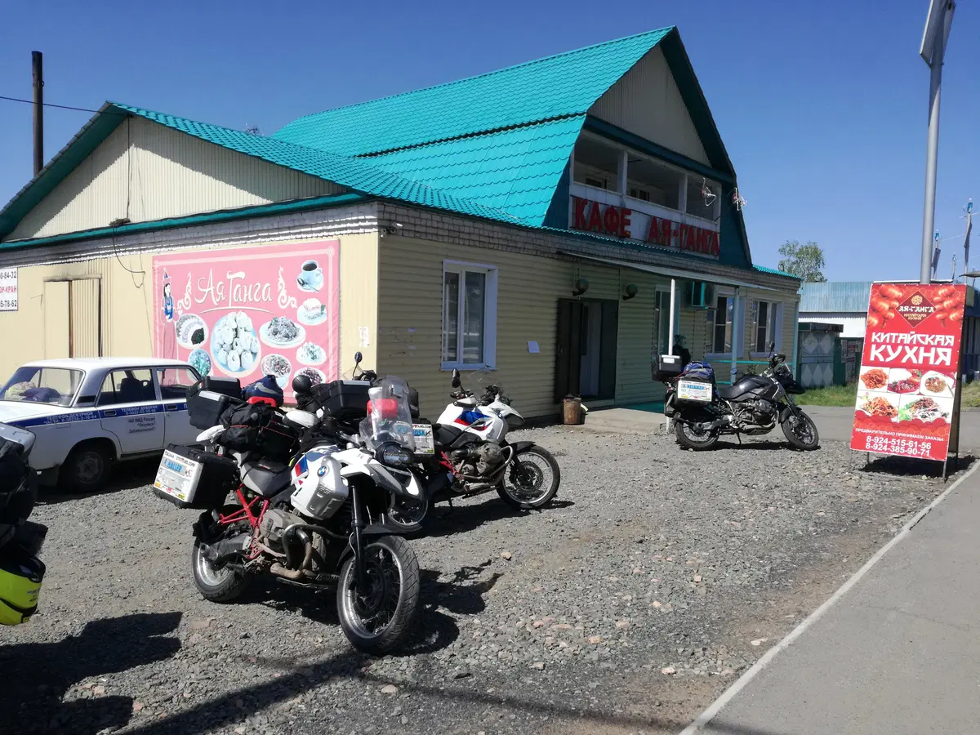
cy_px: 368
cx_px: 490
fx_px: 764
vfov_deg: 51.4
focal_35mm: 27
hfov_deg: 65.3
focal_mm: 3.79
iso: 50
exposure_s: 1/1458
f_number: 2
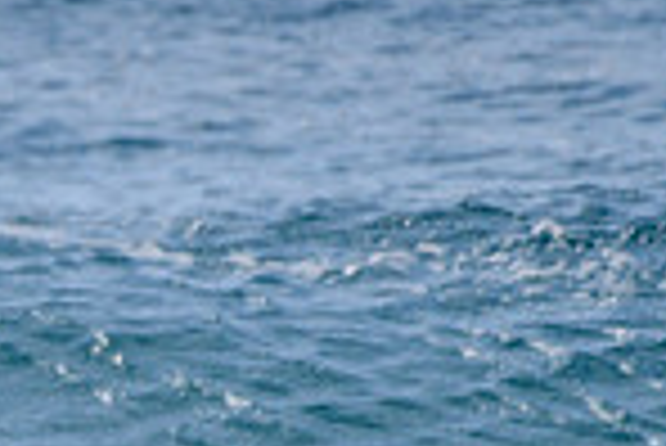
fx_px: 44369
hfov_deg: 0.9
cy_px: 641
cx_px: -727
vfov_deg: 0.6
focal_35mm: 2396
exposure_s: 1/2000
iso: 100
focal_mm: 500
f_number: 5.6
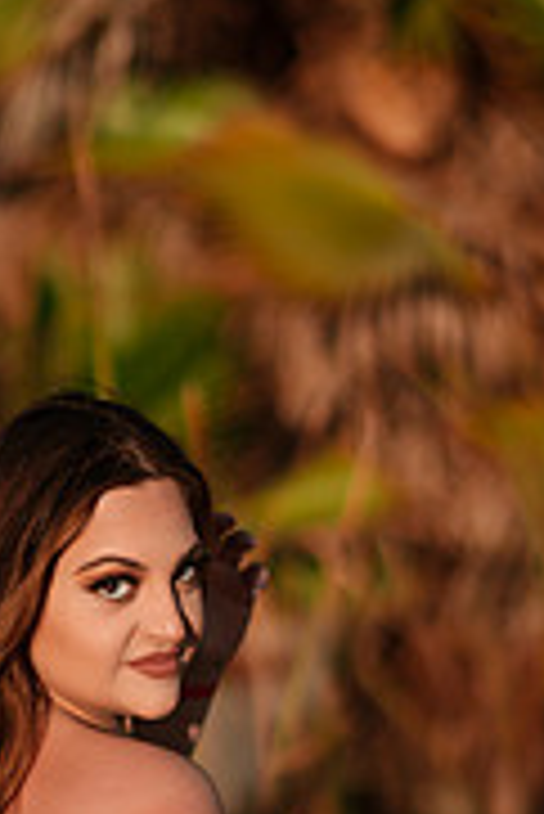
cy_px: 738
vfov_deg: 14.1
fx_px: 3258
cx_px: 121
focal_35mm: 144
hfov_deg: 9.5
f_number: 1.4
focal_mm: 58
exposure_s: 1/8000
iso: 100
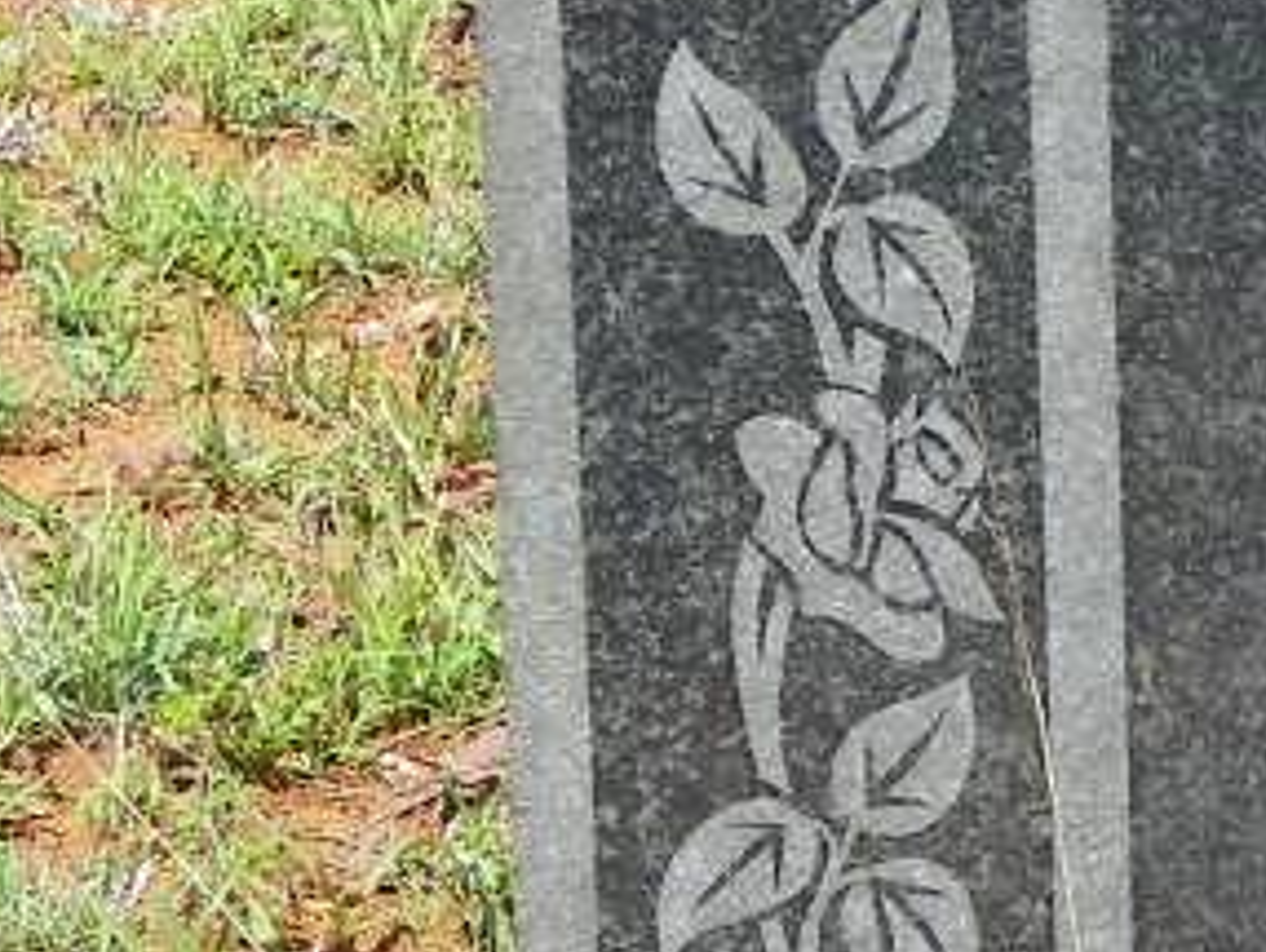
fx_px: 12738
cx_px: 2019
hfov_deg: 5.6
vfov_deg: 4.3
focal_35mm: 348
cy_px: 261
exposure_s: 1/200
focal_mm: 14.7
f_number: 4.5
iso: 64
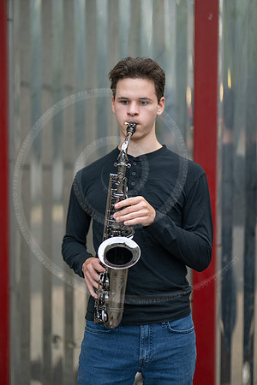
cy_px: 192
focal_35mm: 85
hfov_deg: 16.1
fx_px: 910
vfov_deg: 23.9
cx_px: 128
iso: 250
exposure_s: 1/320
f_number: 1.2
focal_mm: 85
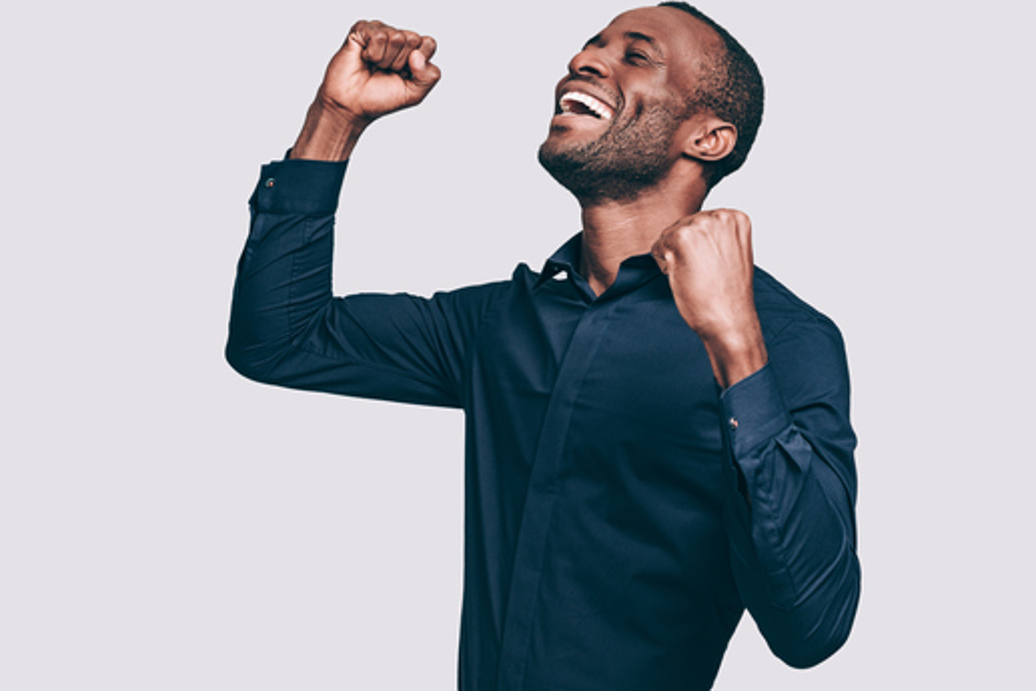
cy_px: 382
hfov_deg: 28.8
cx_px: 521
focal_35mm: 70
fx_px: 2015
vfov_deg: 19.5
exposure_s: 1/160
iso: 100
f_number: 7.1
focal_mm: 50
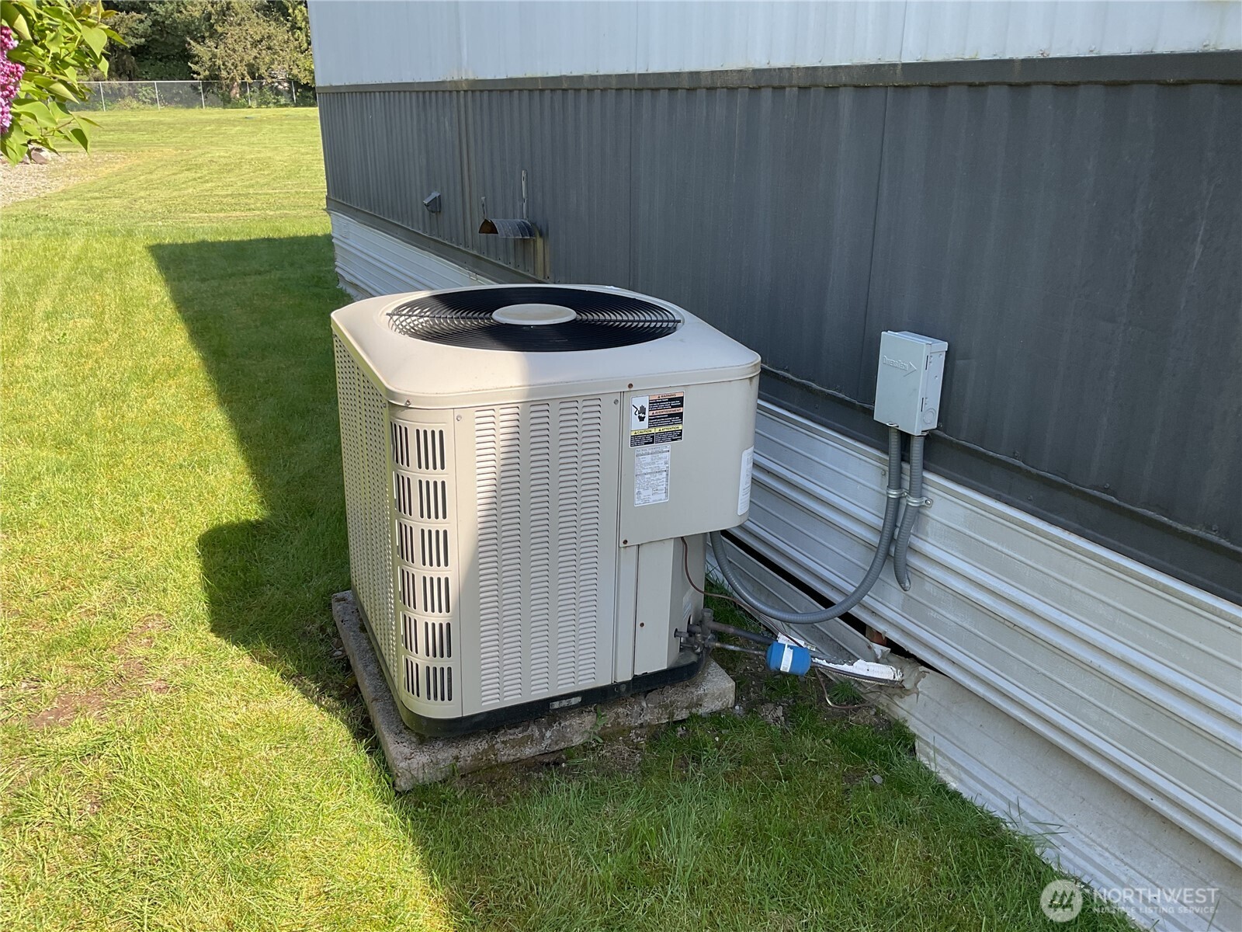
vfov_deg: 48.2
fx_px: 1041
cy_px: 466
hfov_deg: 61.7
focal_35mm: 29
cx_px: 621
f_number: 1.8
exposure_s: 1/386
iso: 16
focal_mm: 3
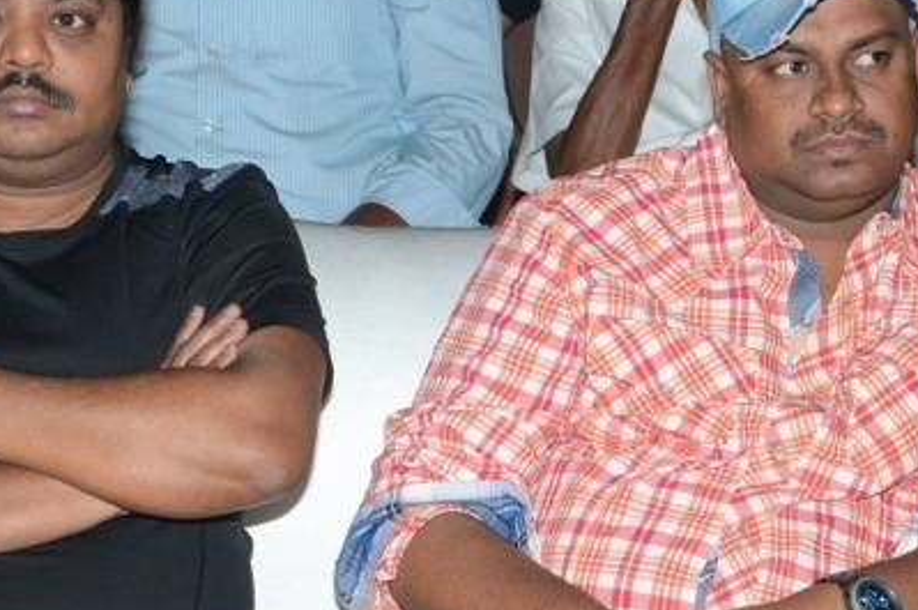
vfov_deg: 8.4
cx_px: 426
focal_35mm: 163
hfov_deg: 12.6
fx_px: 4151
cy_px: 318
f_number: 6.3
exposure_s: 1/125
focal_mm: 62
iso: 500
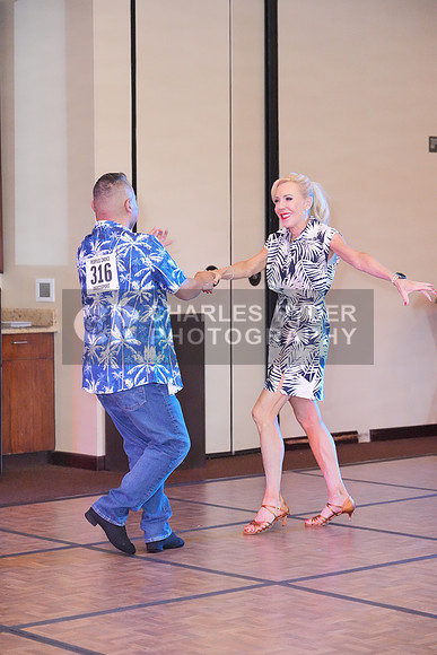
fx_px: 1601
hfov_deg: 15.5
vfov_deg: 23.1
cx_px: 218
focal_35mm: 88
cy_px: 328
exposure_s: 1/400
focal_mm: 88
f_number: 4
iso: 12800
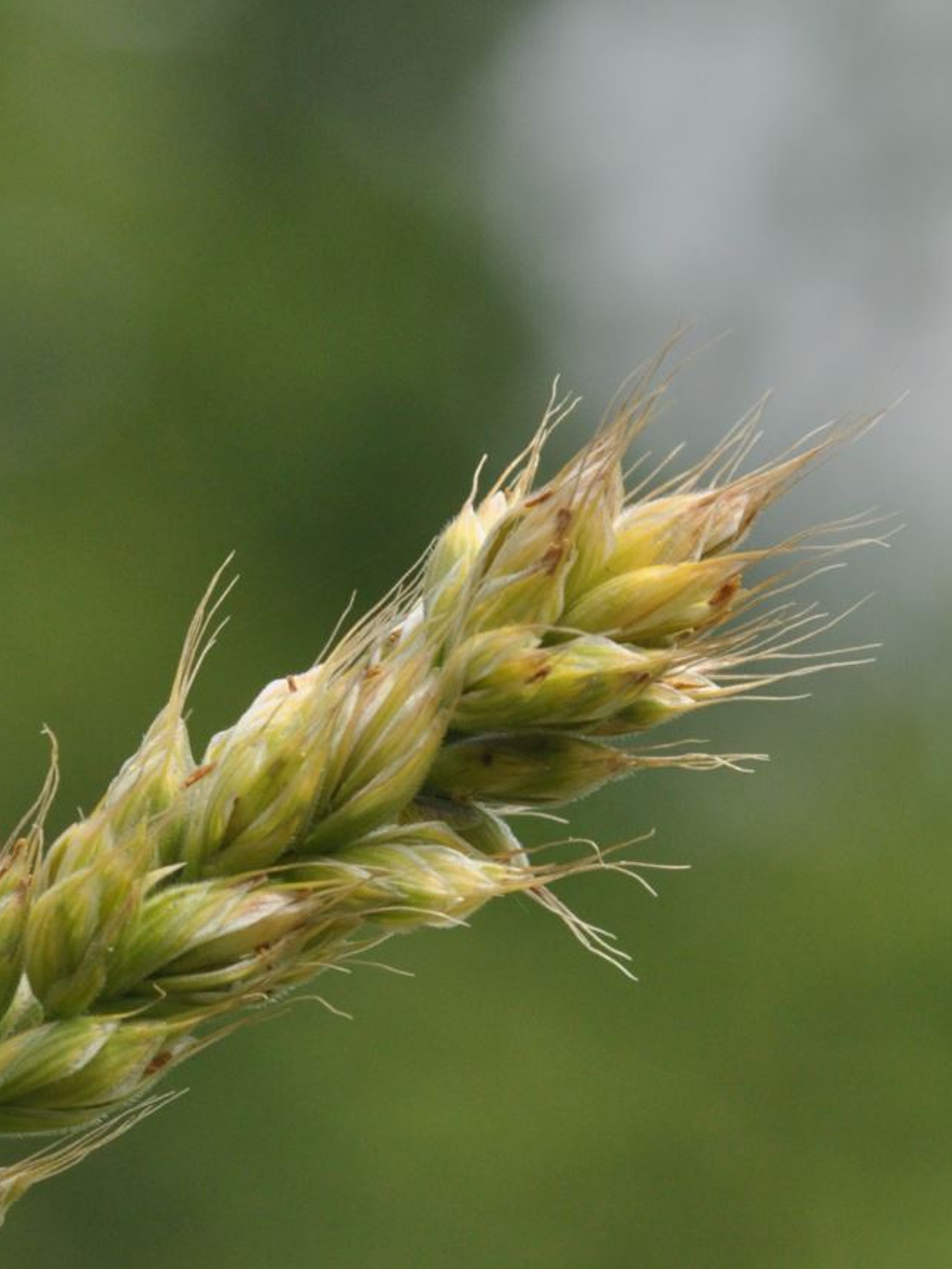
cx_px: 204
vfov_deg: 5.3
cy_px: 857
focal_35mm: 373
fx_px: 13681
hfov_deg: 4.0
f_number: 8
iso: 500
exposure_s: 1/1000
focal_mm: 105
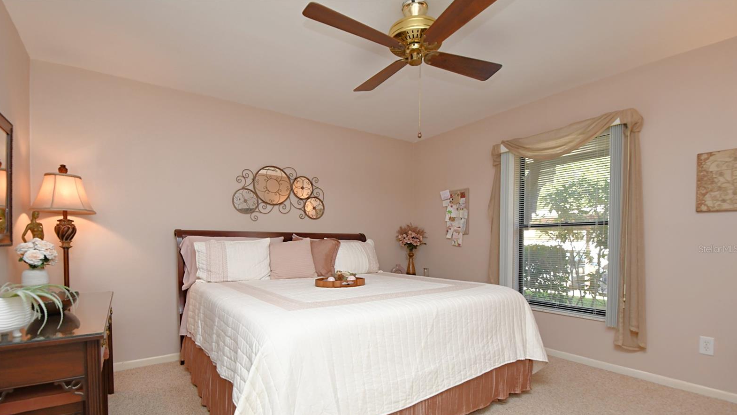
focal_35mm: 16
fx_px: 313
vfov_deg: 66.5
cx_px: 365
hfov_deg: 99.4
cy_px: 249
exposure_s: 1/60
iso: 500
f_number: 6.3
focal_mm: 10
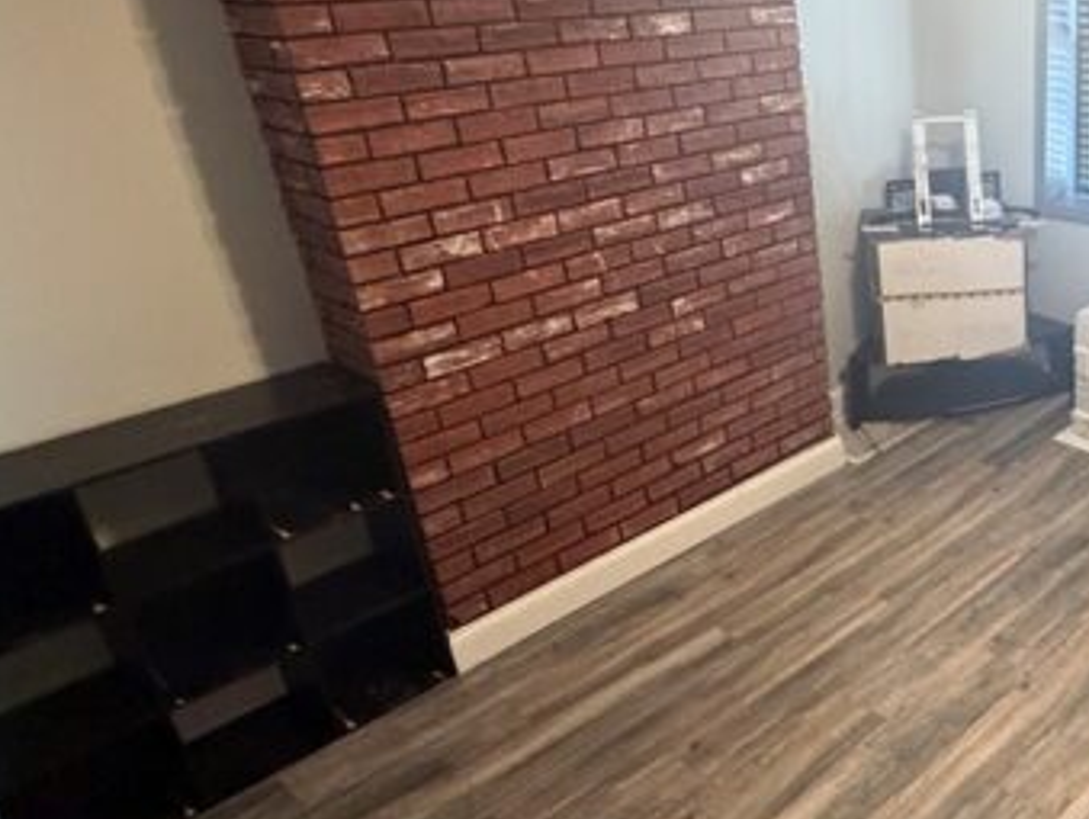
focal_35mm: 33
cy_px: 373
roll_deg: +0.1
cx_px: 1067
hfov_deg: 47.0
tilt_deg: -23.3
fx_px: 1039
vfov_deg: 43.0
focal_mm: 2.22
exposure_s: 1/60
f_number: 2.2
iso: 640
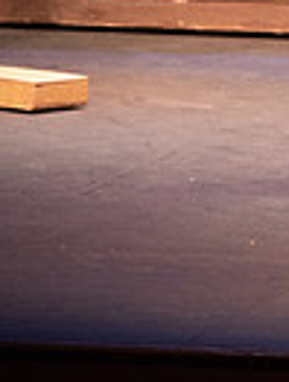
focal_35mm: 1145
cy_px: -146
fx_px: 12684
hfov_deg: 1.3
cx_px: 841
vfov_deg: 1.7
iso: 5600
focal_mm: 270
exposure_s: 1/160
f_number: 6.3
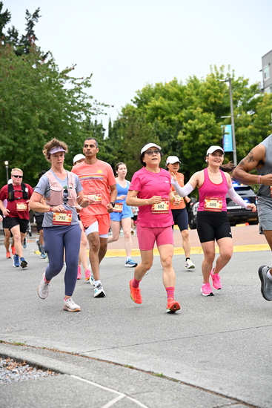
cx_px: 136
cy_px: 204
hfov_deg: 21.3
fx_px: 725
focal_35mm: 64
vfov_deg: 31.4
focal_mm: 64
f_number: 4
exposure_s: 1/800
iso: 1600
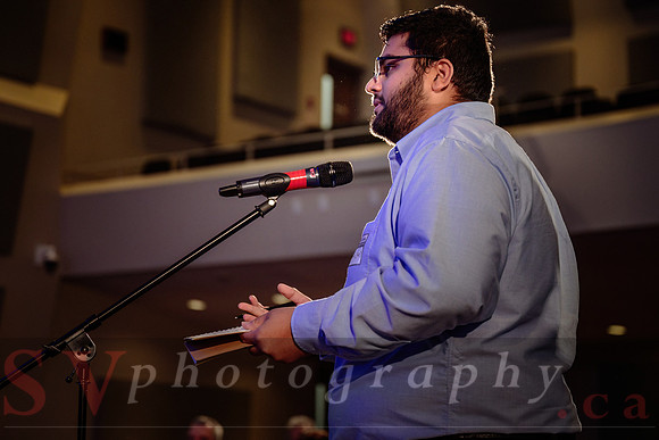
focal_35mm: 80
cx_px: 330
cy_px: 189
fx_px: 1461
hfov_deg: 25.4
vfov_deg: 17.1
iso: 1250
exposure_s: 1/125
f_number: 2.8
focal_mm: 70
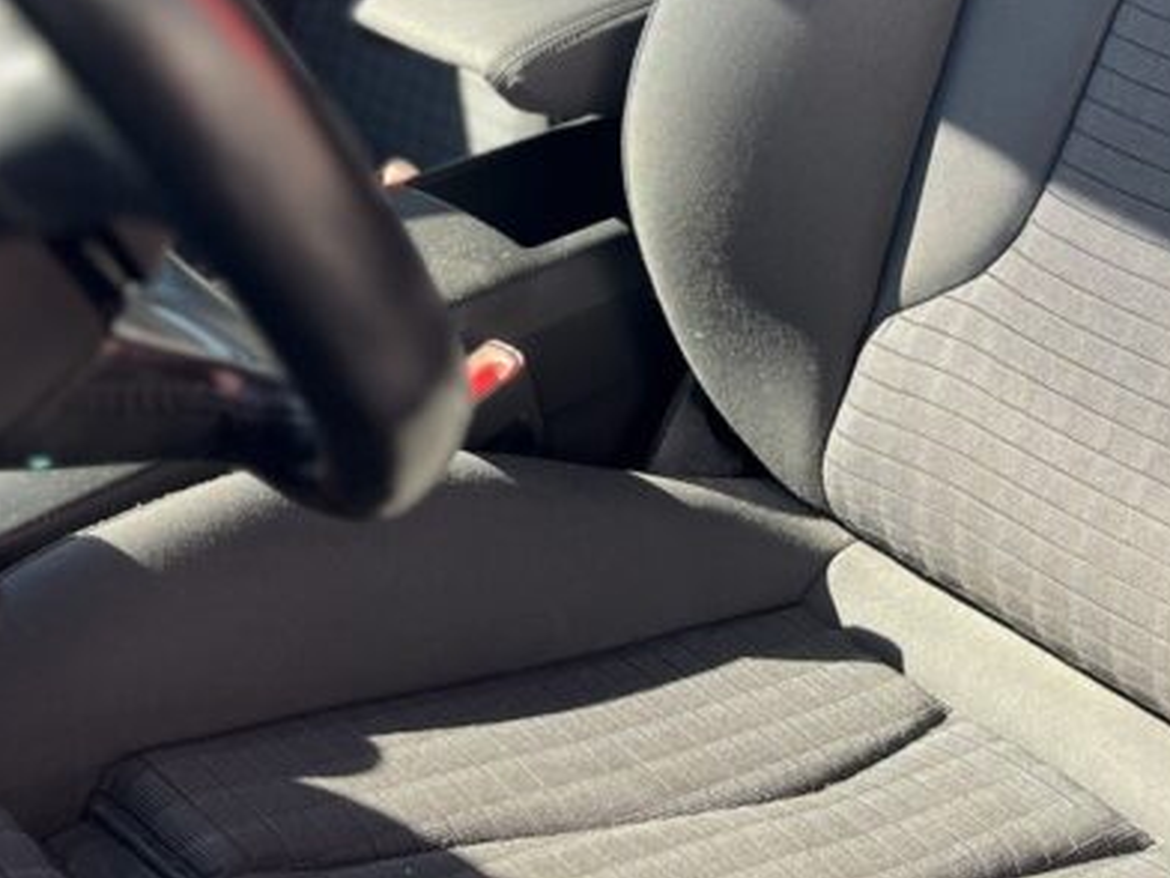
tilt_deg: -16.9
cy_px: -266
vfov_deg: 19.9
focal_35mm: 68
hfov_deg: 28.0
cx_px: 925
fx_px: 2298
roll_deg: +2.2
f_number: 1.6
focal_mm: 5.1
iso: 40
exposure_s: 1/260
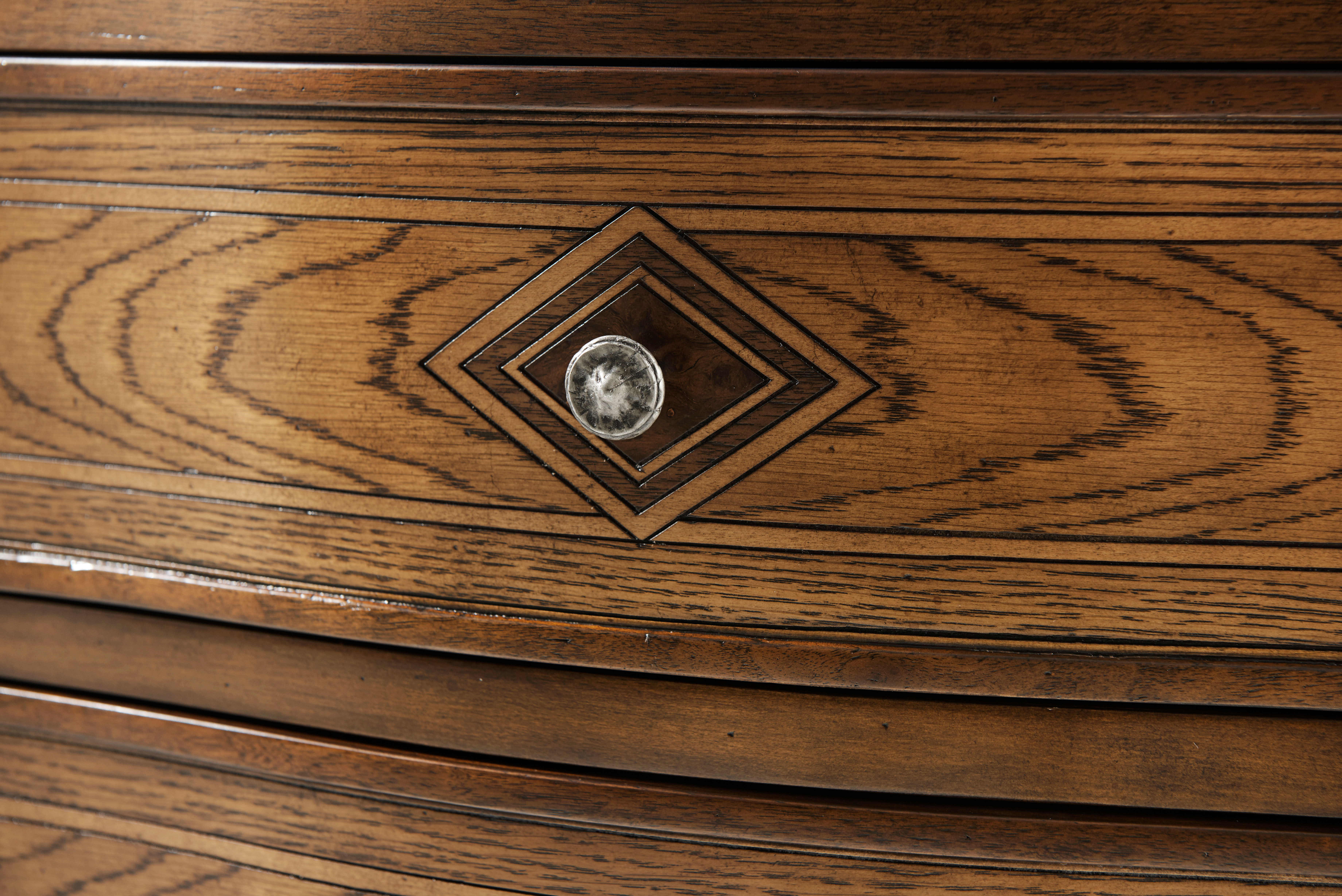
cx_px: 671
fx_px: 2610
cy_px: 448
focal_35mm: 70
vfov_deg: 19.5
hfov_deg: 28.8
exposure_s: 1/125
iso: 250
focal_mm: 70
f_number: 8
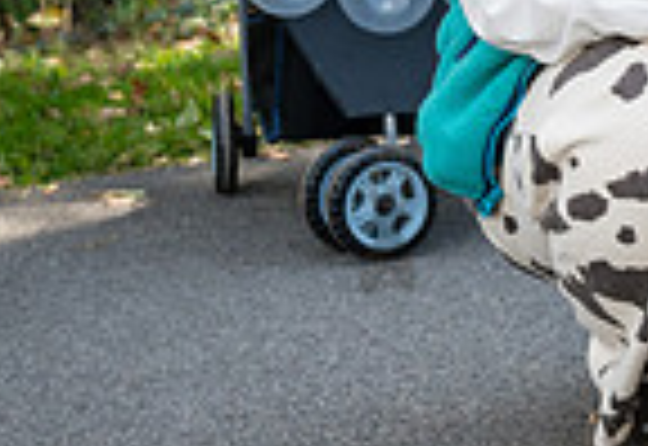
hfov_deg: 13.4
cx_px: 954
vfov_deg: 9.6
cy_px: -42
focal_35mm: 144
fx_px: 2617
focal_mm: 34
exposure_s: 1/800
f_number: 5
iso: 1000
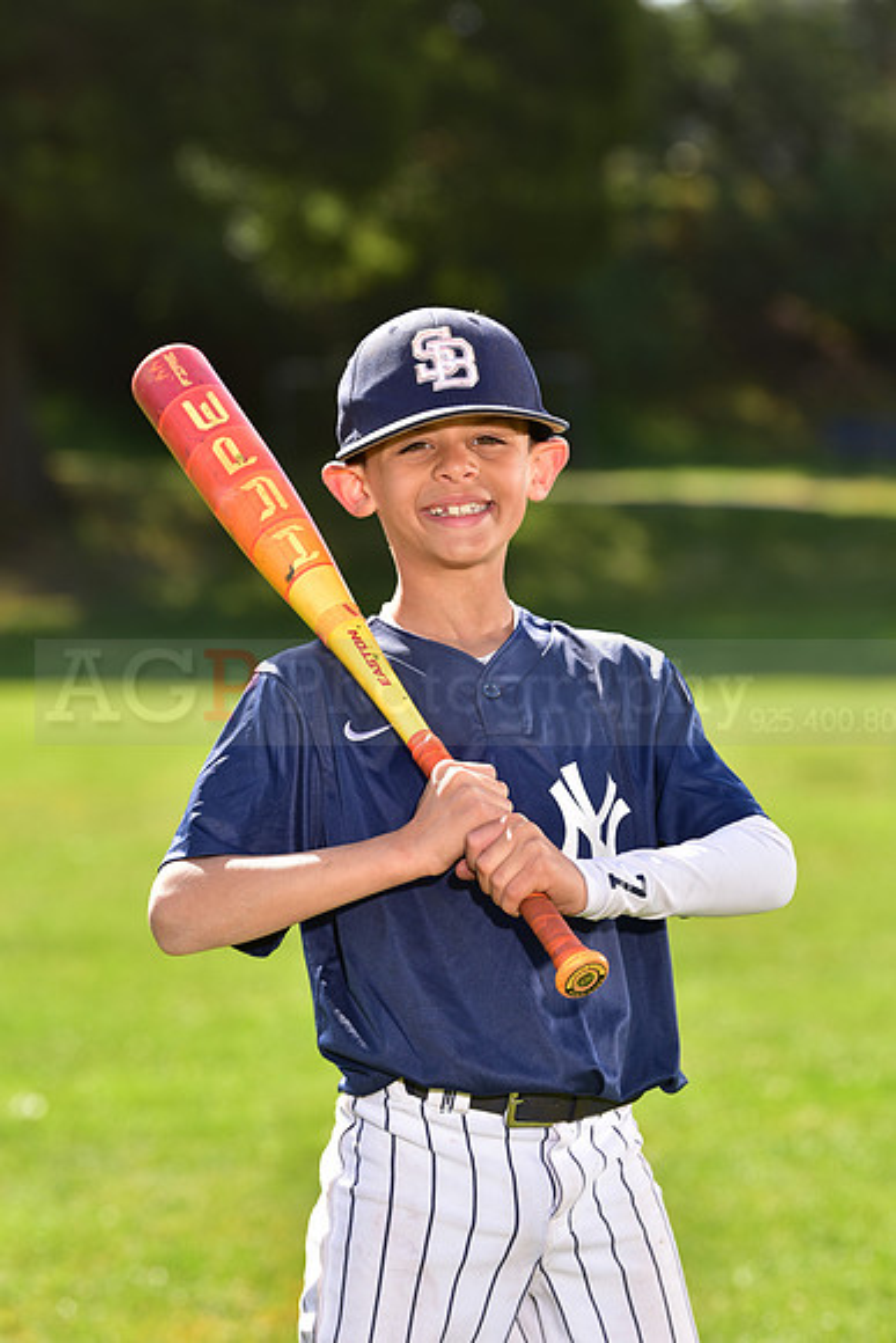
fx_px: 5596
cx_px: 448
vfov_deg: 13.7
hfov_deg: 9.2
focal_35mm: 150
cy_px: 672
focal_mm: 150
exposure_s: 1/250
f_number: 5
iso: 100
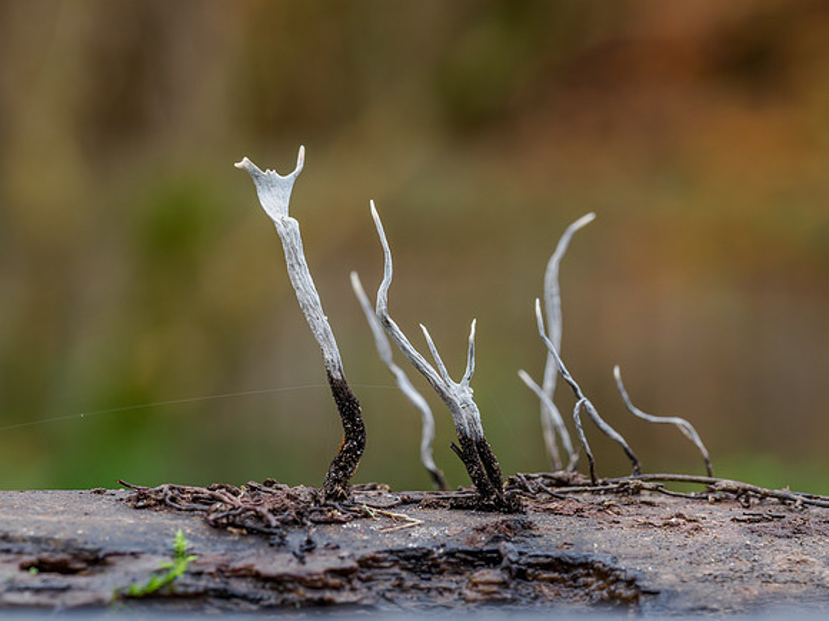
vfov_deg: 10.9
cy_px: 270
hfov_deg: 14.5
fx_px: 3250
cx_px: 469
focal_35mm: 136
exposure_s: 1/25
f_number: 7.1
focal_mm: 60
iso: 200
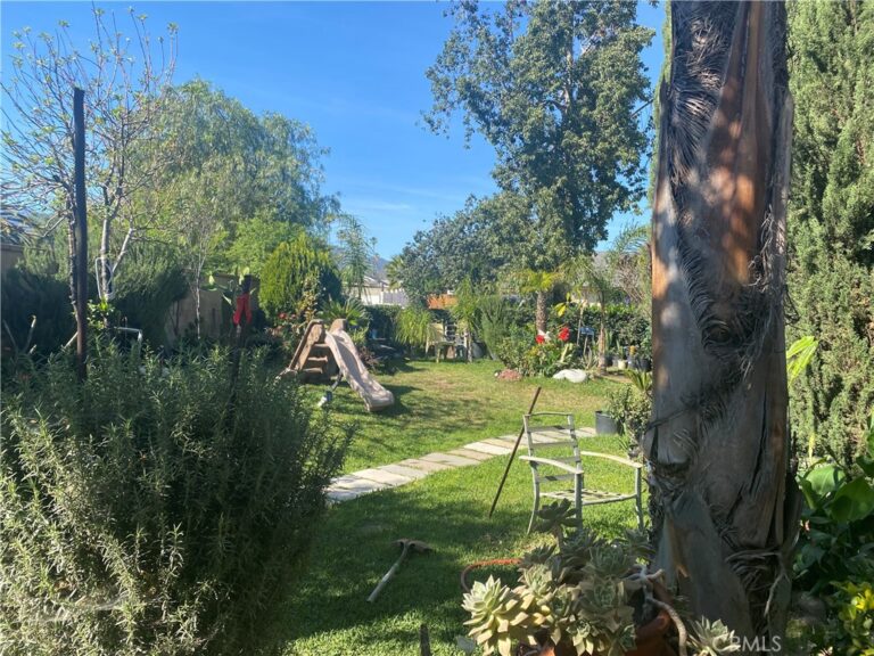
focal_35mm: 26
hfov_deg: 67.3
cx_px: 437
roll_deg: -2.5
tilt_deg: +1.1
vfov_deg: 53.1
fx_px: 656
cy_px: 328
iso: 32
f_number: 1.8
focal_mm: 4.25
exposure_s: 1/1063
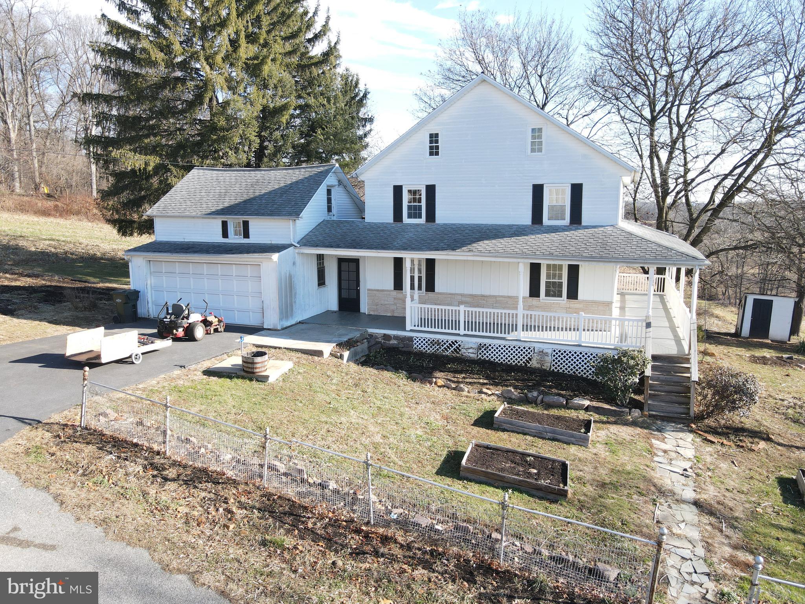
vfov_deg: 56.8
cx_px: 402
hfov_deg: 71.6
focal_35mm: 24
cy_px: 302
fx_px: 558
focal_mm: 4.5
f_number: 2.8
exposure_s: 1/160
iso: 100
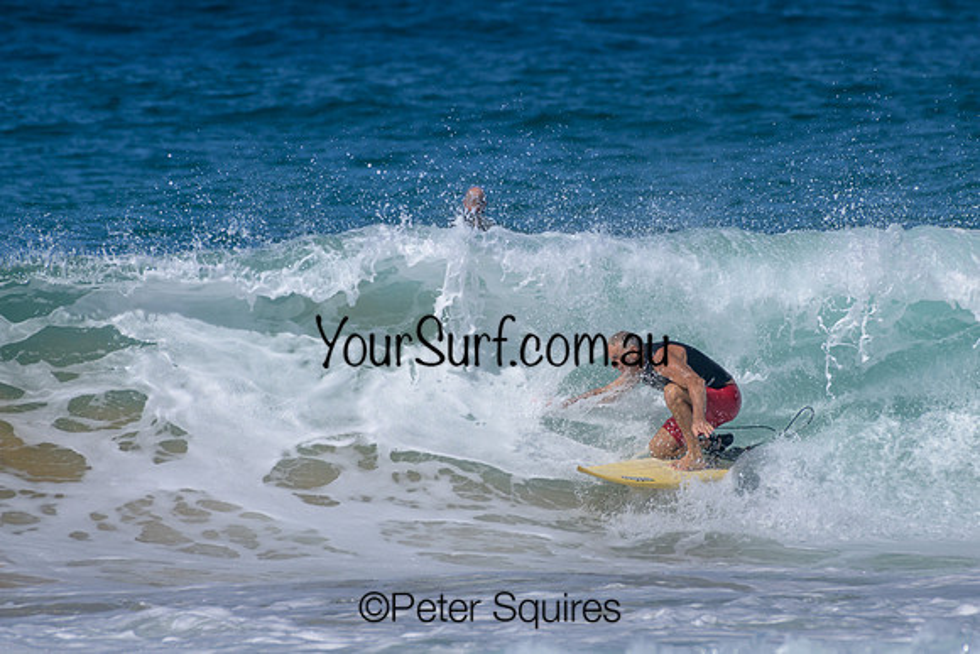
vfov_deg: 1.4
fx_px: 27227
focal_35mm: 1000
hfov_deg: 2.1
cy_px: 327
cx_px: 490
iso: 500
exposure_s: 1/2000
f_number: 11
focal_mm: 1000
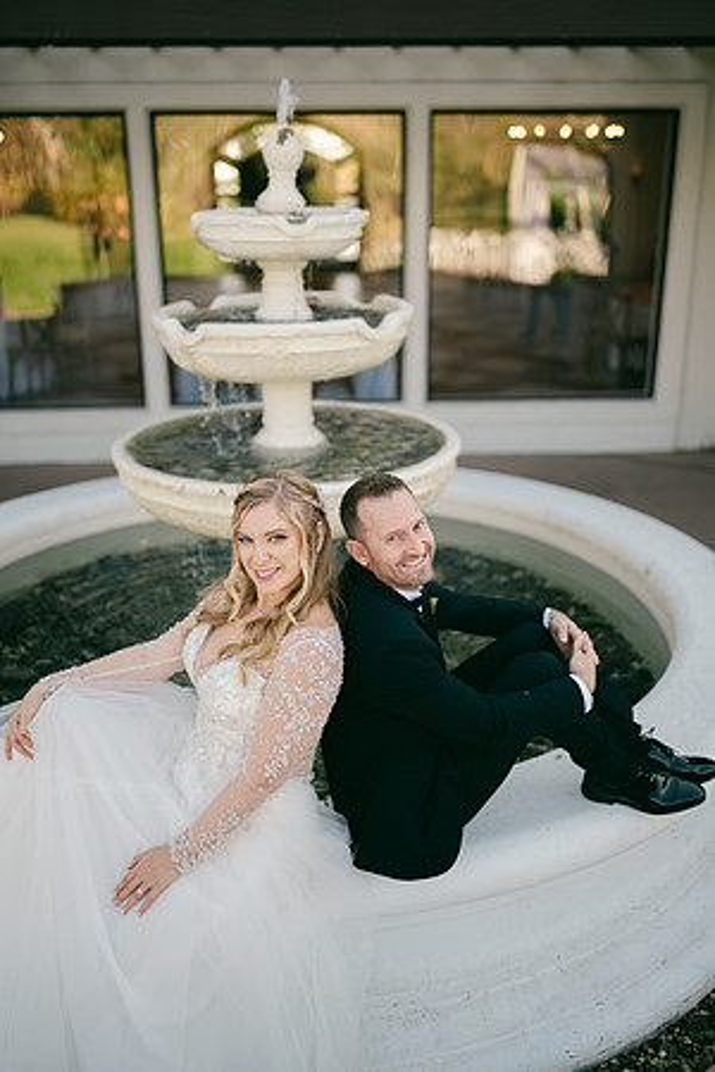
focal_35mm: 35
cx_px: 358
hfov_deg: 37.9
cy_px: 536
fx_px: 1043
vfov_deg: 54.4
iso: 64
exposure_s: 1/1250
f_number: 1.3
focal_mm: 35
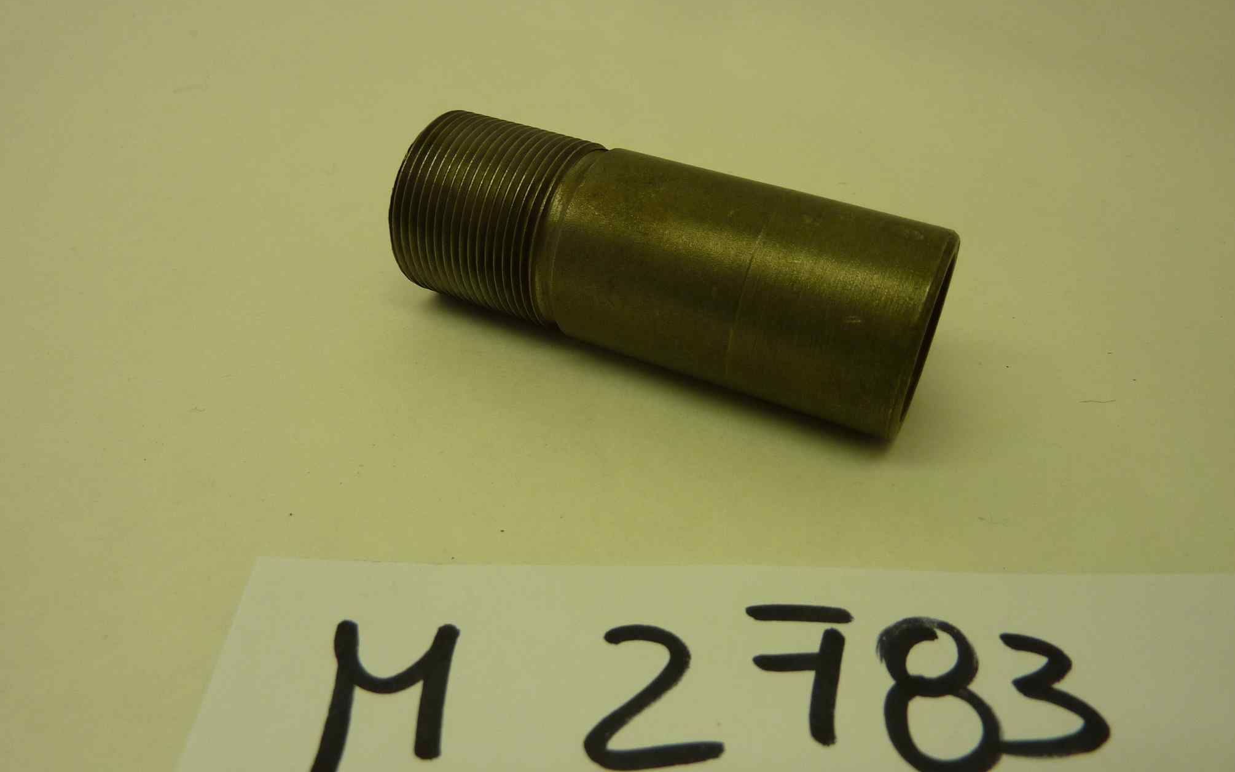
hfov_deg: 68.4
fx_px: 909
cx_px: 614
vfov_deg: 46.0
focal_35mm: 27
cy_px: 369
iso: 80
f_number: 3.3
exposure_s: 1/60
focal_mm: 4.1
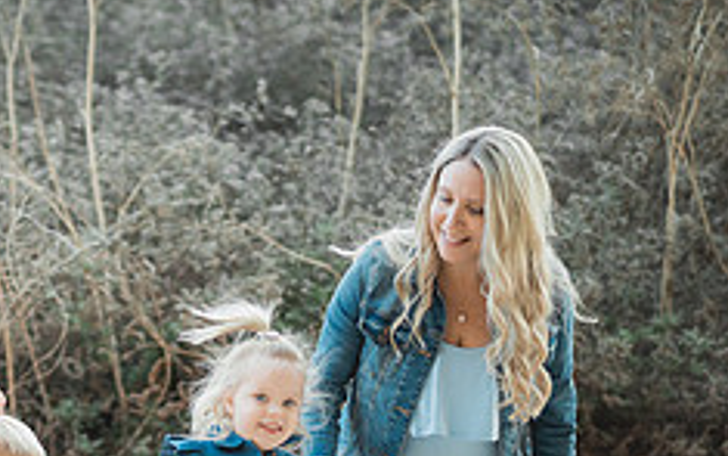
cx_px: 15
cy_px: 476
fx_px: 2500
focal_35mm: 126
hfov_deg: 16.3
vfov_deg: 10.3
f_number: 1.4
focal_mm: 50
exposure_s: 1/2000
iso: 800
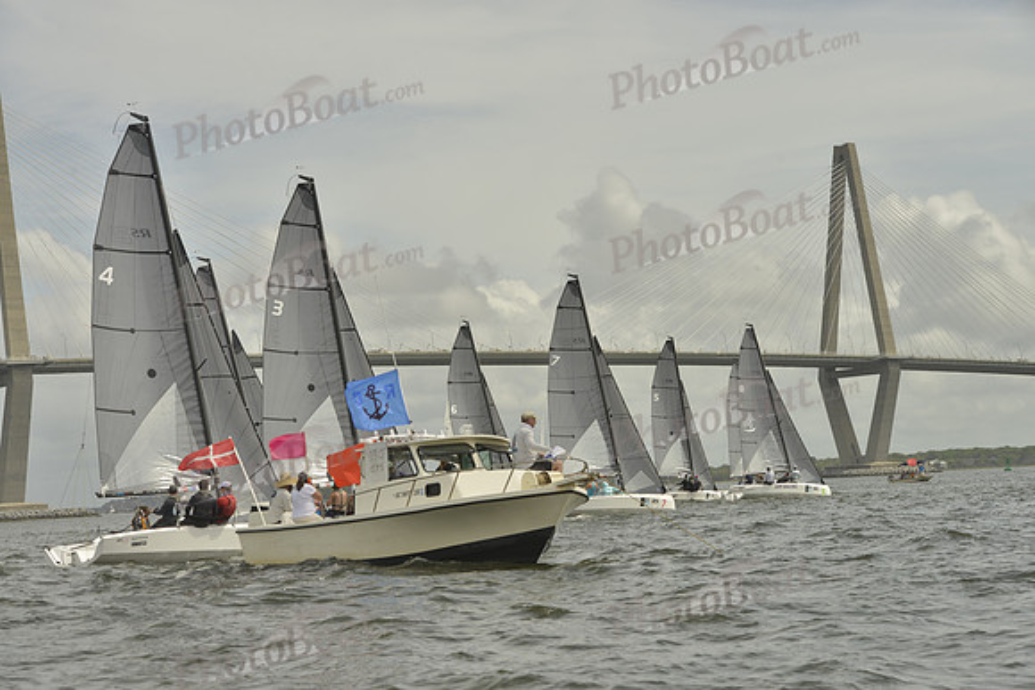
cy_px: 345
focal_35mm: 70
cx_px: 518
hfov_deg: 28.8
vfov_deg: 19.5
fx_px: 2013
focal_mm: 70
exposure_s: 1/1000
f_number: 9
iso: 200
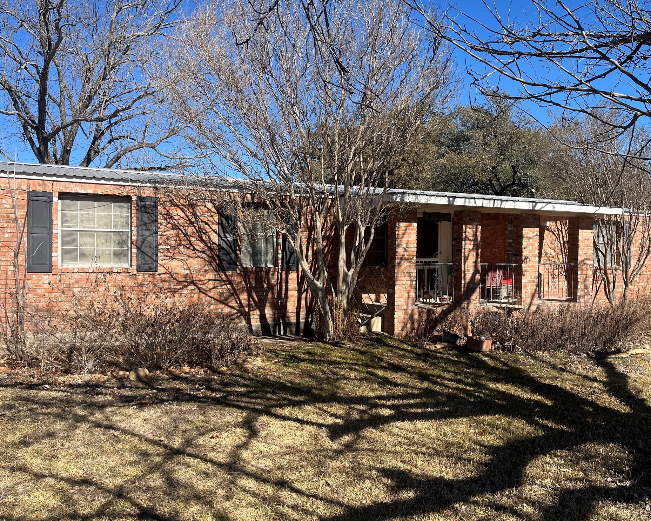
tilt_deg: -1.5
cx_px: 342
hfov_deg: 62.2
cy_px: 255
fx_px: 540
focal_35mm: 28
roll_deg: +0.4
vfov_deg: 51.5
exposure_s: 1/2688
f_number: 1.6
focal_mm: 5.1
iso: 50
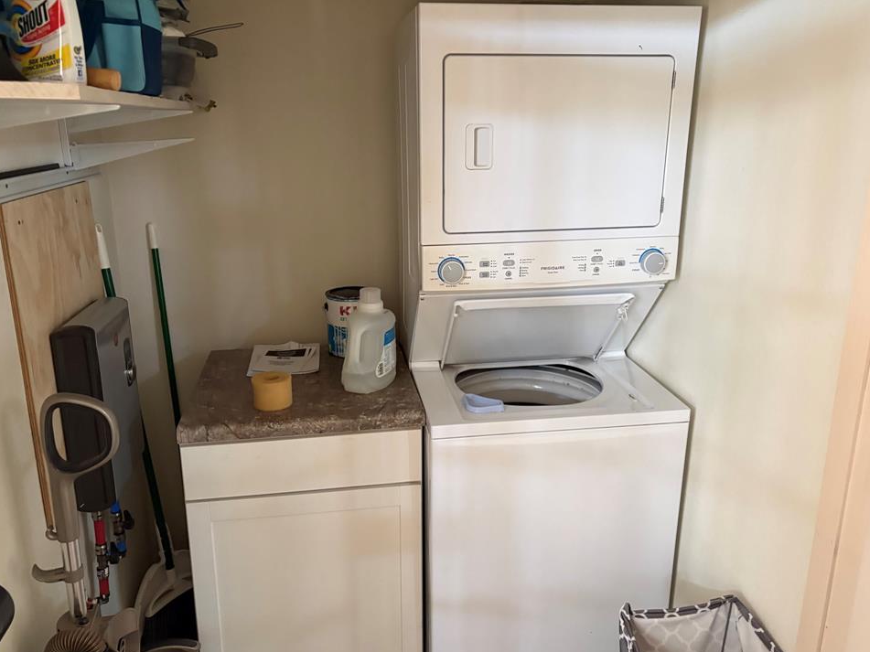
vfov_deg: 49.7
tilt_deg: -14.8
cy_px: 321
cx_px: 431
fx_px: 704
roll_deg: +1.5
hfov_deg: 63.4
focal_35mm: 28
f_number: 1.6
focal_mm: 5.96
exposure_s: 1/60
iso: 400
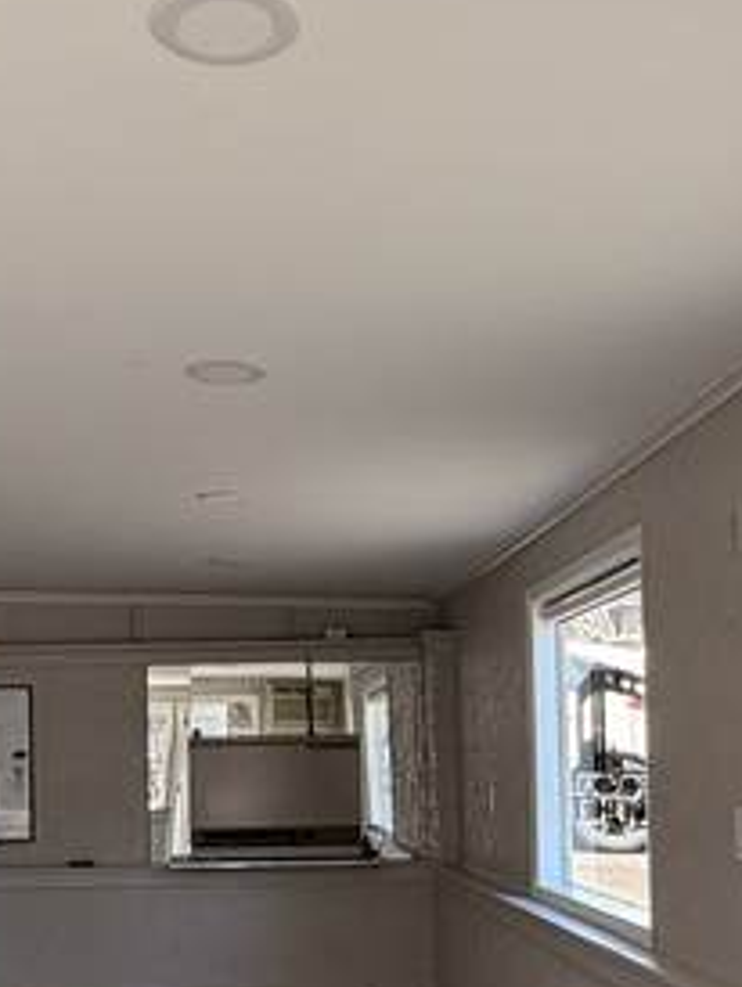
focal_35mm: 49
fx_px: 1398
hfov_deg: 29.4
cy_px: 695
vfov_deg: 38.2
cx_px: 209
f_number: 2.2
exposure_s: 1/135
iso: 40
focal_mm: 2.22
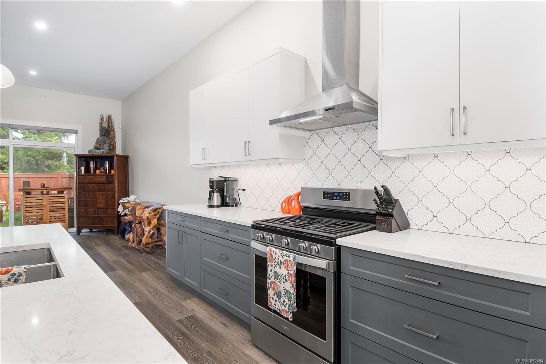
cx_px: 273
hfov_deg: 90.0
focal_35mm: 18
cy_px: 182
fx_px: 273
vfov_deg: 67.4
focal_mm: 12
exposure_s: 1/6
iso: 320
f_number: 8
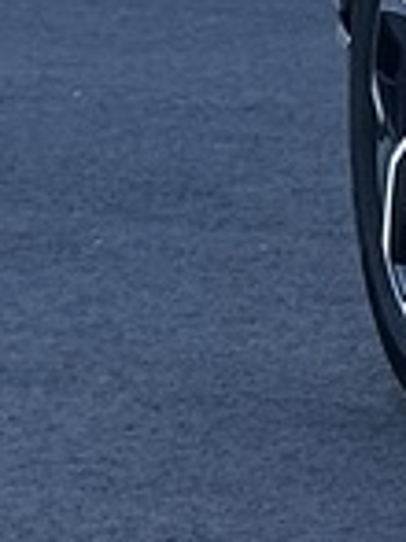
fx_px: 7361
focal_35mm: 470
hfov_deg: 3.0
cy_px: -358
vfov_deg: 4.2
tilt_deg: -1.3
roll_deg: -0.4
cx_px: 2026
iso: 64
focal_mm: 6.86
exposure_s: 1/911
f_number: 1.78
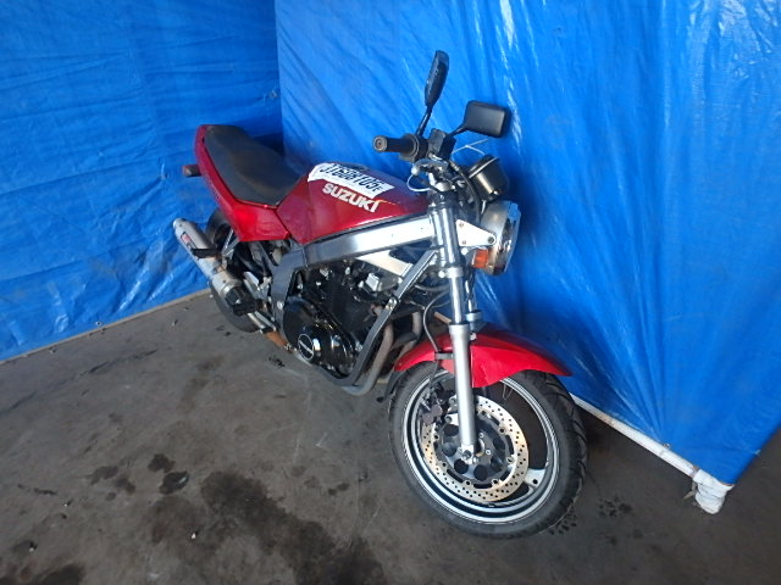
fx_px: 474
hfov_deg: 79.0
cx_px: 390
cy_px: 292
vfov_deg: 63.4
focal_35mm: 21
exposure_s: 1/30
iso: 320
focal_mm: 3.7
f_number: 3.5
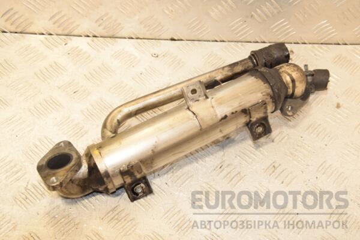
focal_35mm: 51
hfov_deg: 38.9
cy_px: 120
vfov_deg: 26.5
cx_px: 180
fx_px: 510
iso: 1600
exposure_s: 1/200
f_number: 8
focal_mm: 34
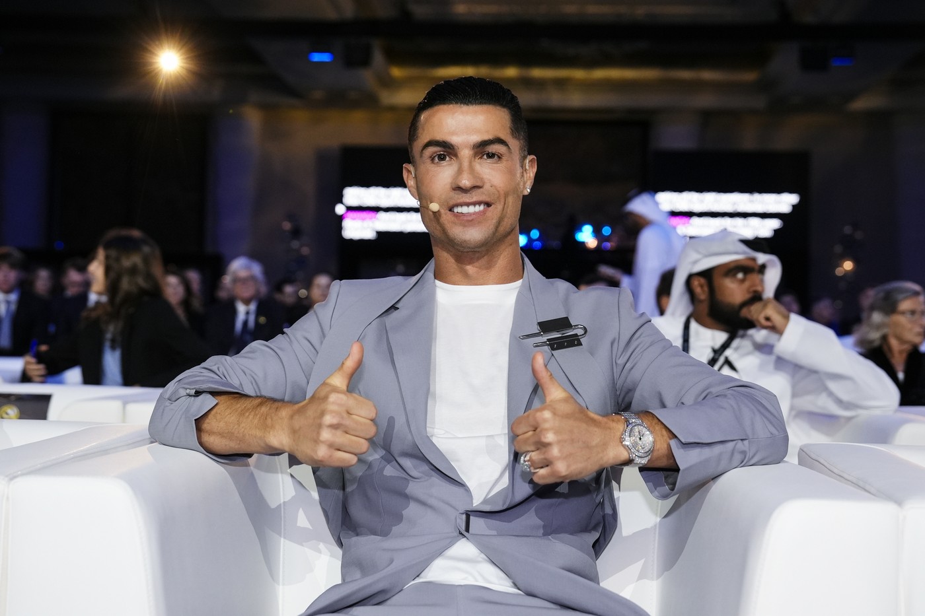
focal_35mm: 45
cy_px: 308
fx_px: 1156
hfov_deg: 43.6
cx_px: 462
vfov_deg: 29.9
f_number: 3.5
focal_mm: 45
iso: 1600
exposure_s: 1/200
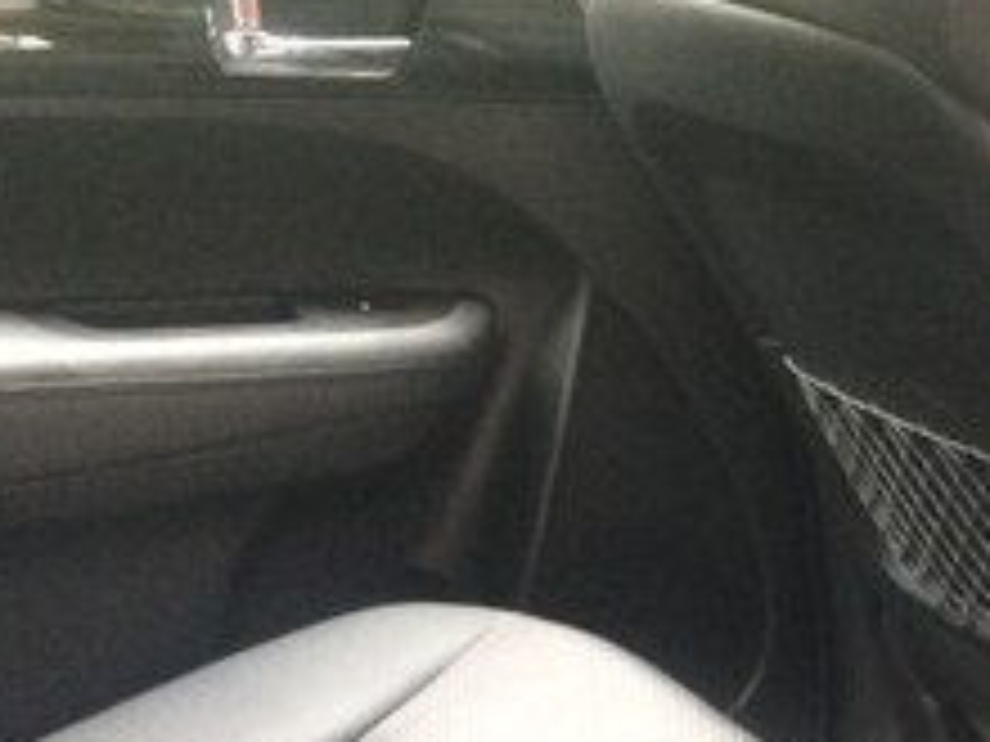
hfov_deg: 21.0
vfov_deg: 16.0
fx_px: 2488
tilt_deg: -29.7
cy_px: 987
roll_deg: -1.6
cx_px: 1170
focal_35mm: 87
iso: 200
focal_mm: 4.15
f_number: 2.2
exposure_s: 1/33
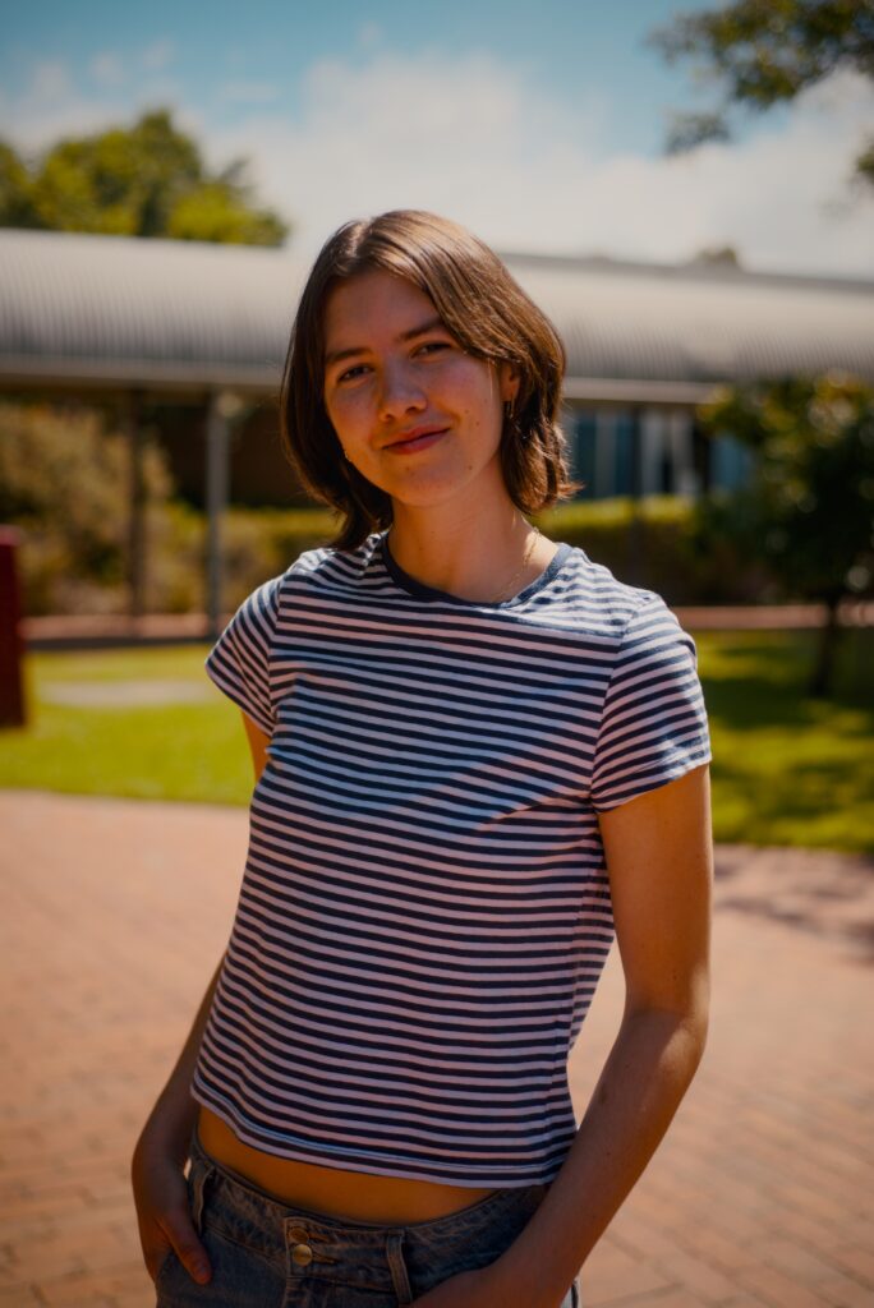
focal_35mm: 50
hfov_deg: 27.0
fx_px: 1818
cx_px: 437
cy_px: 654
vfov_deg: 39.6
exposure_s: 1/4000
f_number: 3.2
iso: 160
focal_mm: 50
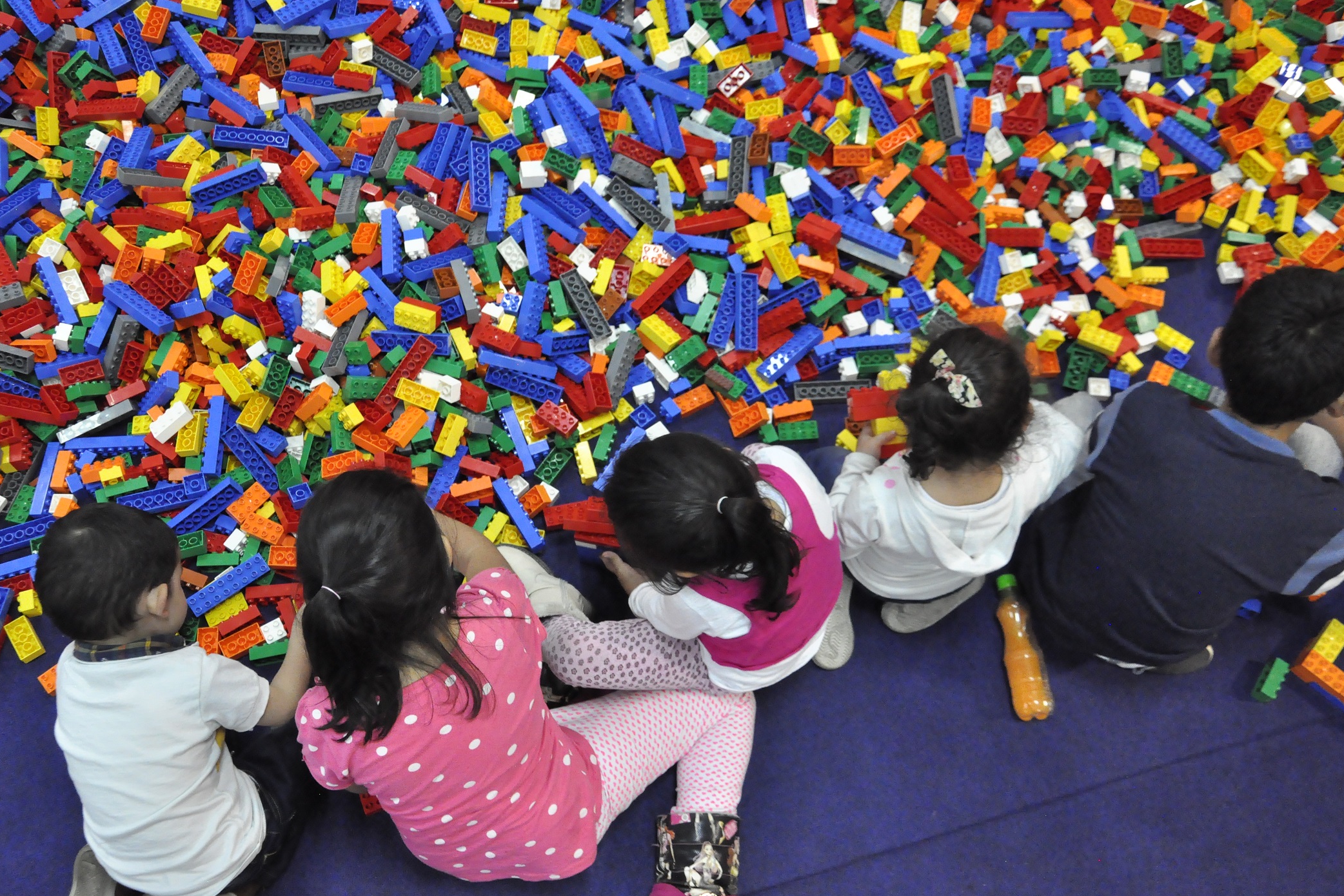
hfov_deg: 51.9
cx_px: 655
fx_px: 1381
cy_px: 439
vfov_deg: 35.9
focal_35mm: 37
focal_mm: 24
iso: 3200
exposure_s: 1/100
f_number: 5
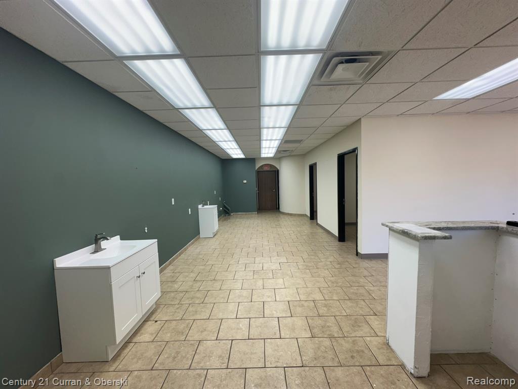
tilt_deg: -2.0
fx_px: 209
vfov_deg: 85.7
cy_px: 194
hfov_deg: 102.1
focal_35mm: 14
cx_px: 259
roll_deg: +1.2
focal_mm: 2.22
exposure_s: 1/120
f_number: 2.2
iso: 50
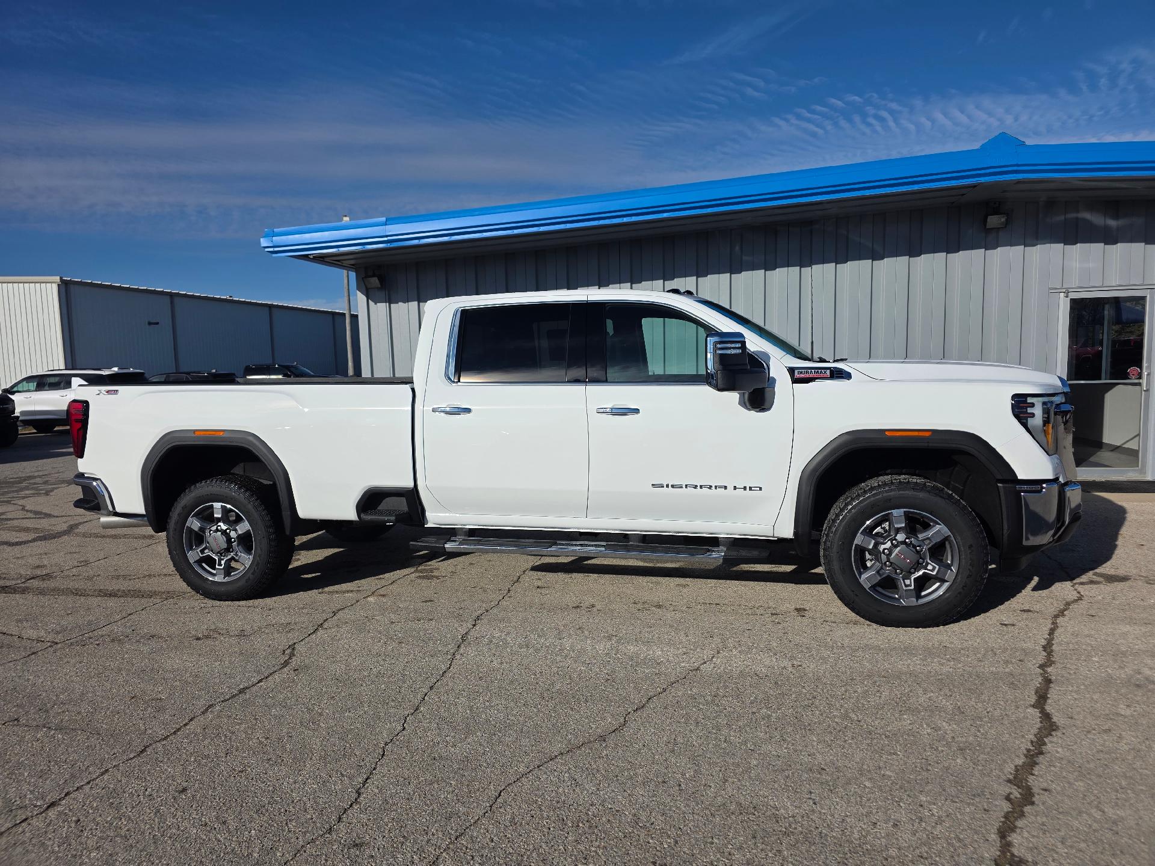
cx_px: 578
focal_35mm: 23
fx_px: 767
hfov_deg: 73.9
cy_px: 433
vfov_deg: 58.9
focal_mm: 6.3
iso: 50
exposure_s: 1/7944
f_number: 1.7
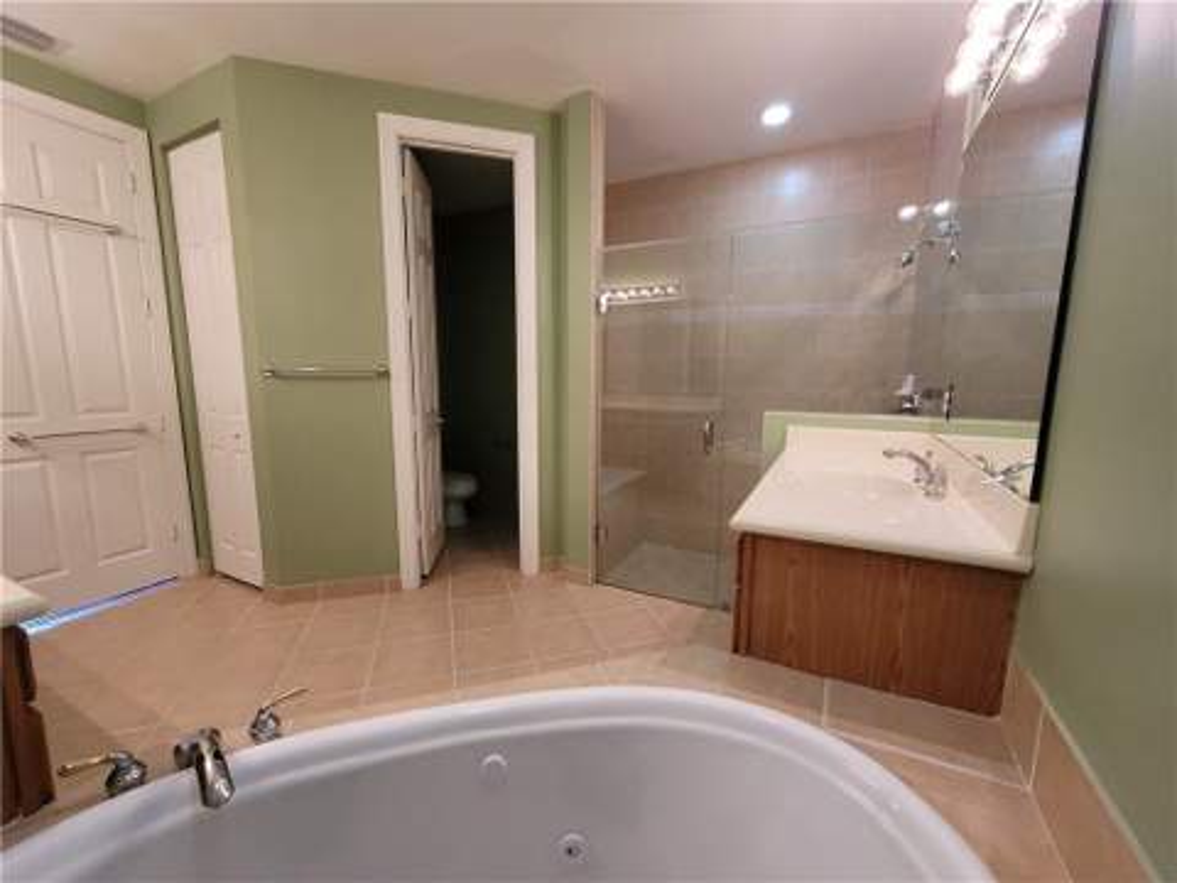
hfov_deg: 106.2
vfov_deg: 89.9
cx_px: 588
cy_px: 442
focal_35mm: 13
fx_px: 442
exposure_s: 1/60
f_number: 2.2
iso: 400
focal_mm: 2.2
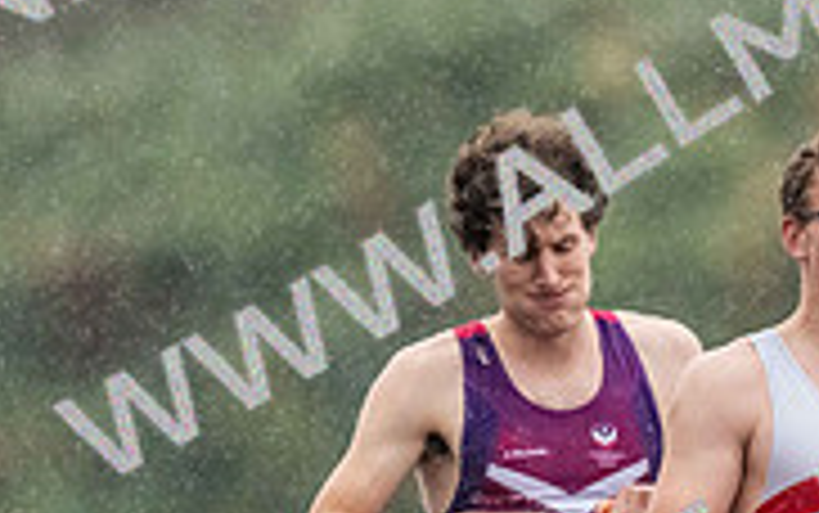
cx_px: 612
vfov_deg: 0.7
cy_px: 488
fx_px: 43552
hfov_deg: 1.1
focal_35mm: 1950
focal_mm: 600
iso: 4500
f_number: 4
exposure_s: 1/2500
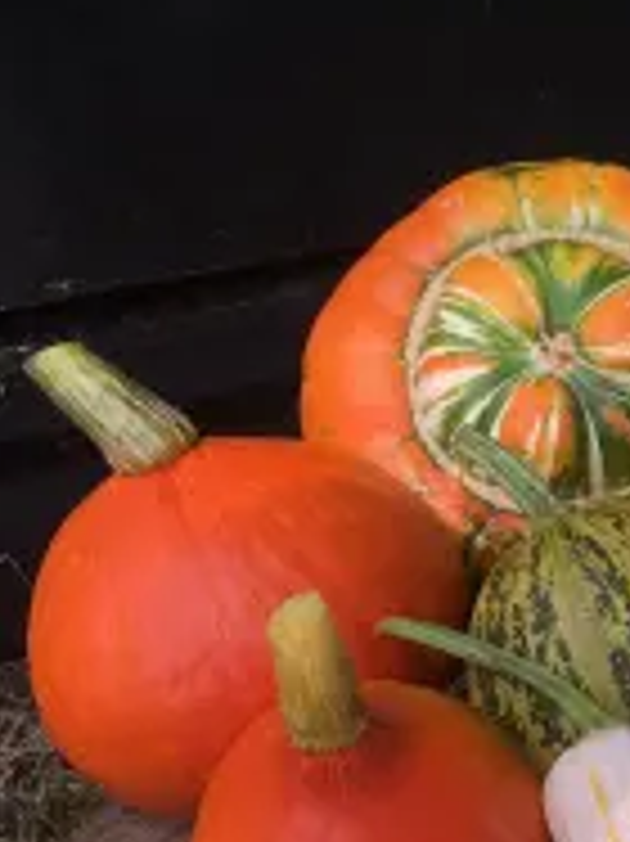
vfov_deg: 30.6
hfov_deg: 22.5
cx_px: 670
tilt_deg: -31.5
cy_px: 639
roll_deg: +0.4
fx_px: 1506
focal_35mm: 62
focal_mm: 4.15
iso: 25
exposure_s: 1/340
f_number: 2.2
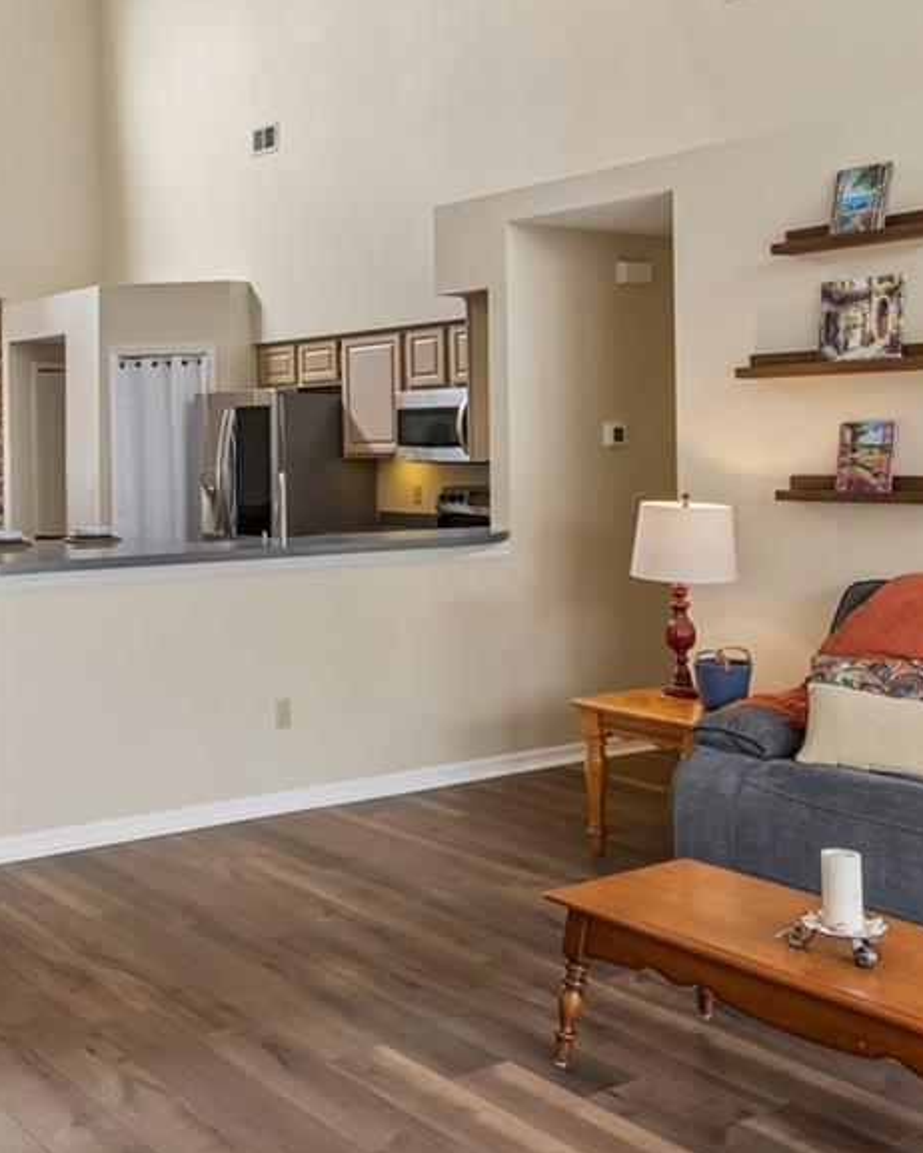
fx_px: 1331
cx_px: 182
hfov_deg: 36.9
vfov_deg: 46.3
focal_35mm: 39
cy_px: 420
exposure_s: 1/13
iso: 100
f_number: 7.1
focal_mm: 10
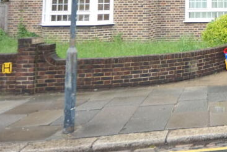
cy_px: -40
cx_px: 293
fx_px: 353
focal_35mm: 56
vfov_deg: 22.0
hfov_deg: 29.1
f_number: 4
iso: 100
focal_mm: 13
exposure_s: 1/60
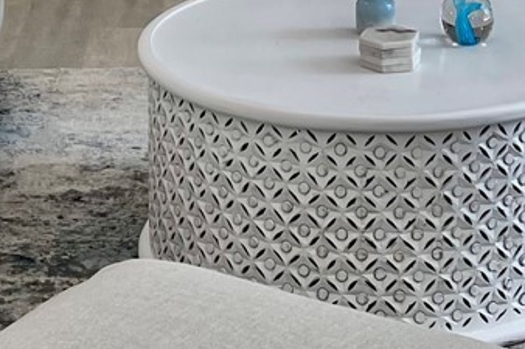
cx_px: 286
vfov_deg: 9.7
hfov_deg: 16.0
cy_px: -439
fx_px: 1866
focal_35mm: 128
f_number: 1.6
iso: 32
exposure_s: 1/169
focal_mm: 5.1
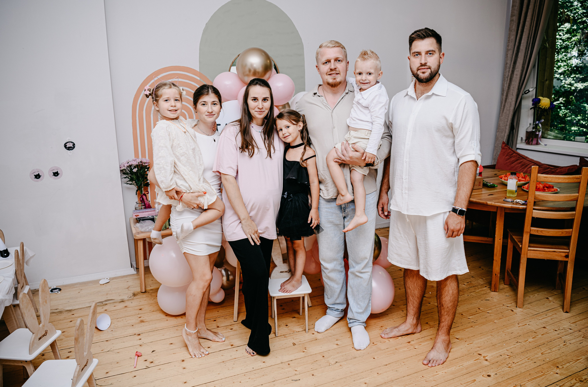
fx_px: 425
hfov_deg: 69.3
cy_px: 190
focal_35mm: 26
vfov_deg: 48.9
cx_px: 300
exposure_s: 1/160
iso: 125
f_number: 3.2
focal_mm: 24
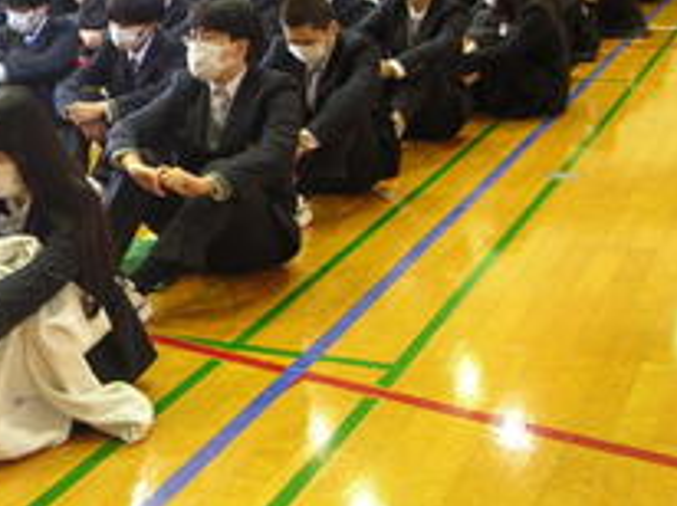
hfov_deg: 28.0
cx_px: 131
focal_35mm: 68
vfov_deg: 21.3
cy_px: 92
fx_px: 1328
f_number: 2.8
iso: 94
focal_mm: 5.8
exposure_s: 1/5.7
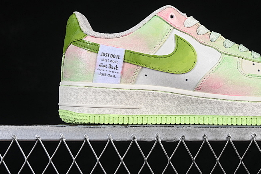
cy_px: 34
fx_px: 899
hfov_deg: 16.4
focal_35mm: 124
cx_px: 195
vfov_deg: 11.0
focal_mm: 50
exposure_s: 1/80
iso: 160
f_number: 8
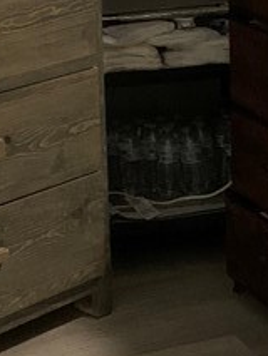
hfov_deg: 11.8
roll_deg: +2.7
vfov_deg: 15.4
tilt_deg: -9.6
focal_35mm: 125
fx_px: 1289
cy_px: -33
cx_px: 62
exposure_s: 1/30
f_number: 1.8
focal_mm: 4.25
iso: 500
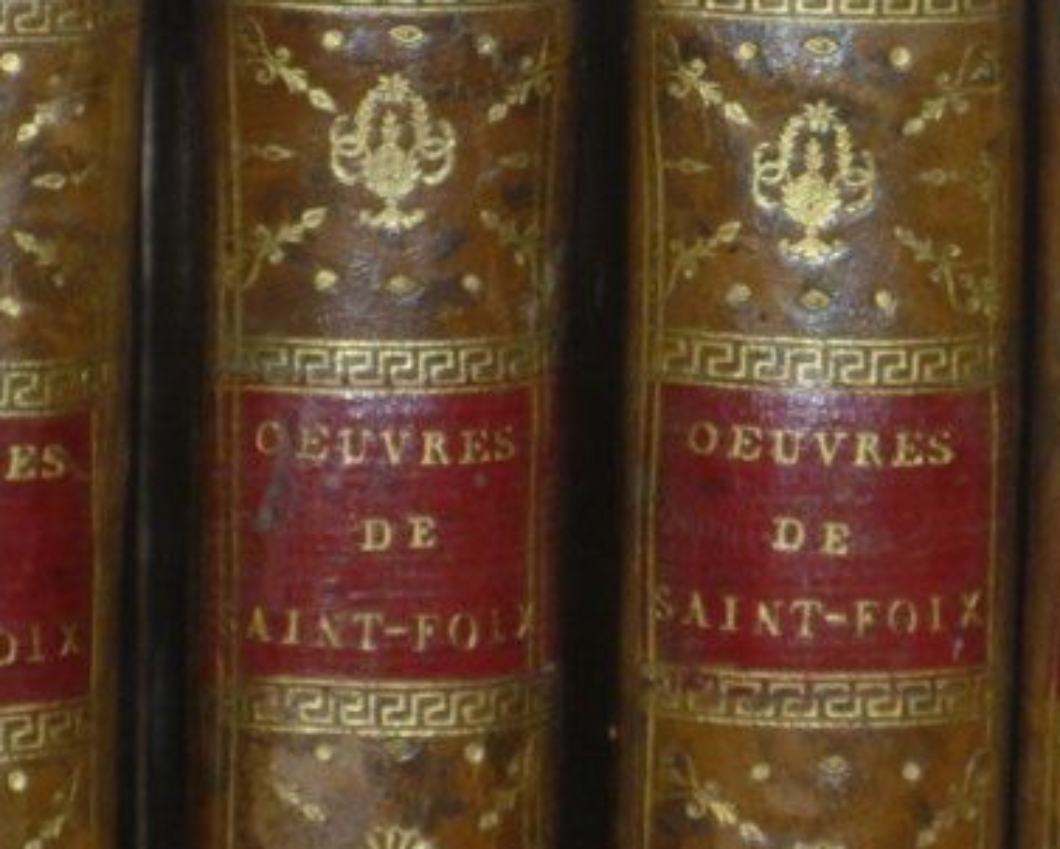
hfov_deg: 5.3
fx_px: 11394
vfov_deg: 4.3
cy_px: 216
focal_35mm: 363
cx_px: 739
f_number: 5.8
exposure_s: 1/50
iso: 100
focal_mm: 19.9
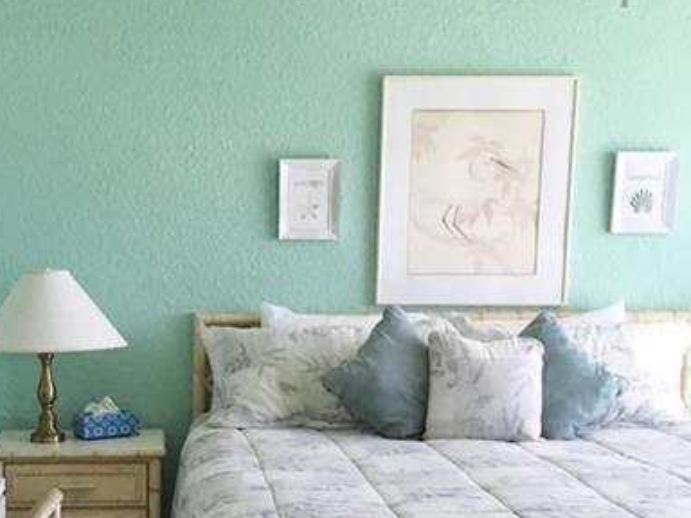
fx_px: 1158
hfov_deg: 32.8
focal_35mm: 58
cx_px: 205
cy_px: 394
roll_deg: -0.1
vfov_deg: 24.9
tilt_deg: -9.0
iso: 200
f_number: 2.2
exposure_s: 1/30
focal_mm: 4.15
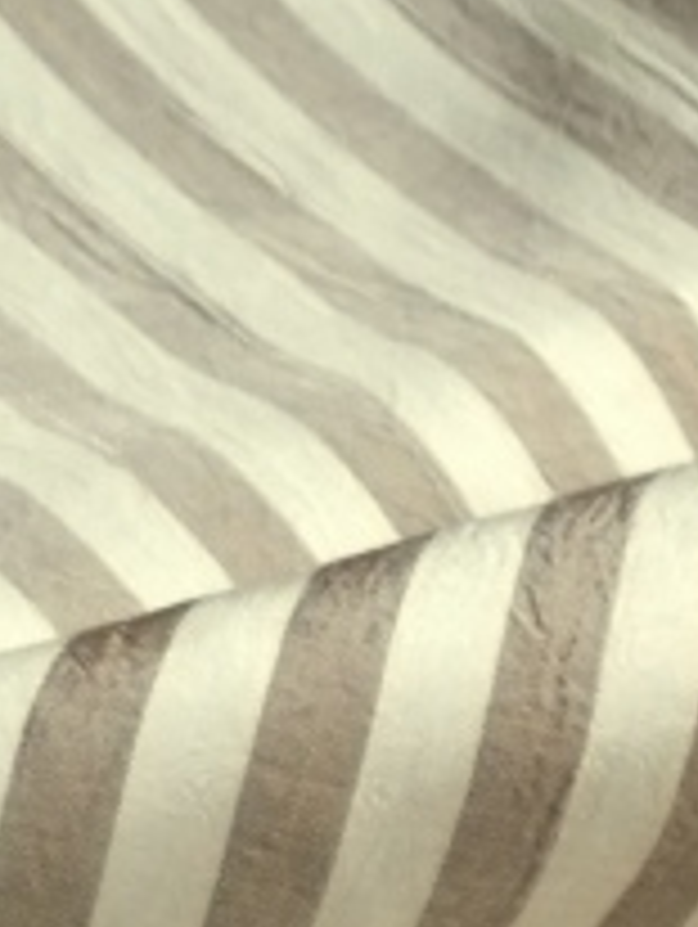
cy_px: 1251
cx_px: 1936
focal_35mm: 134
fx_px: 3595
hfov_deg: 9.3
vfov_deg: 14.0
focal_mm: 4.75
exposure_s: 1/100
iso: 64
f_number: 1.8
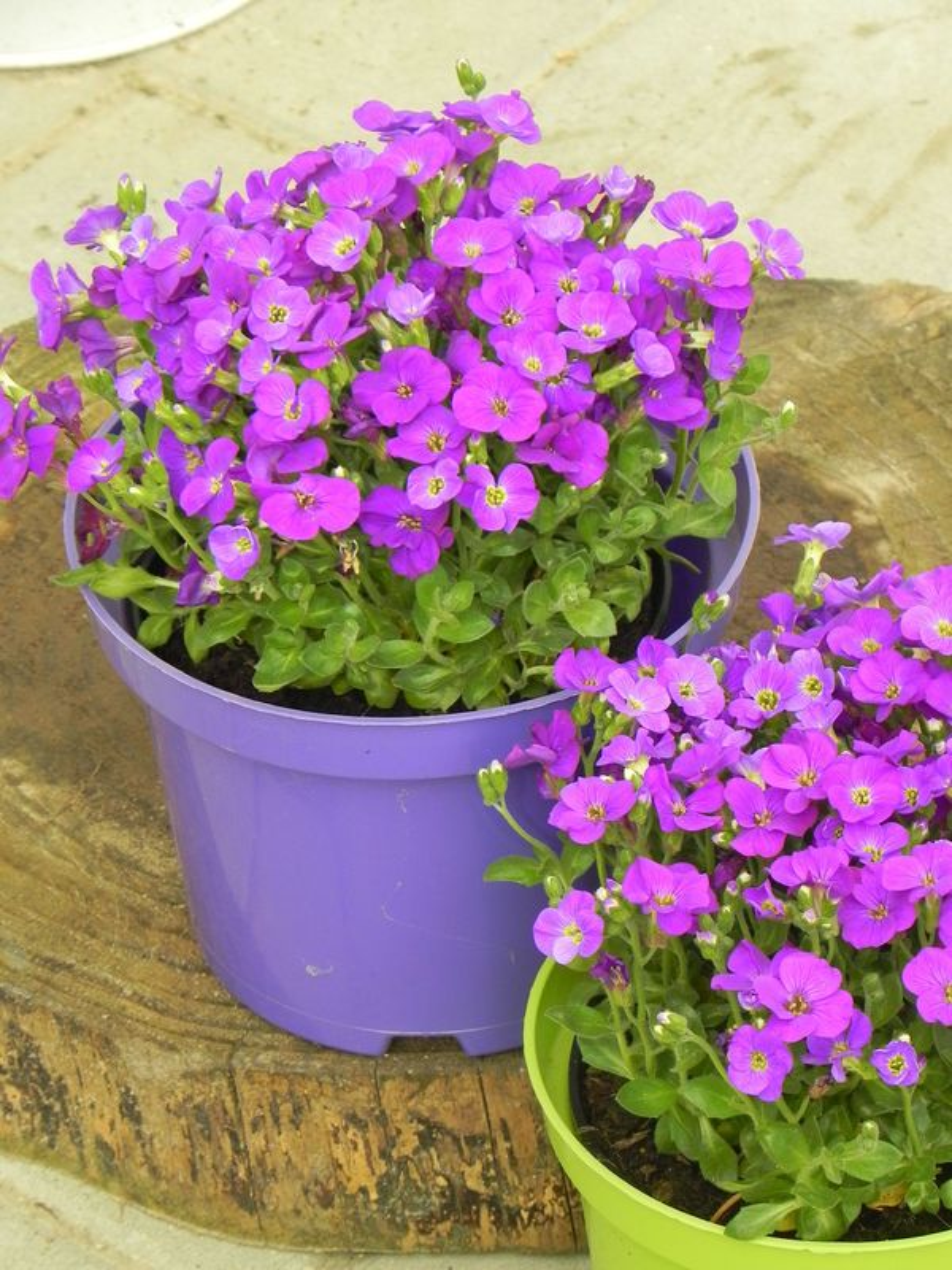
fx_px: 6747
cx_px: 476
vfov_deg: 10.7
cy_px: 635
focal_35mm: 184
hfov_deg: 8.1
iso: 160
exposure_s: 1/400
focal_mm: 32.7
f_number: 5
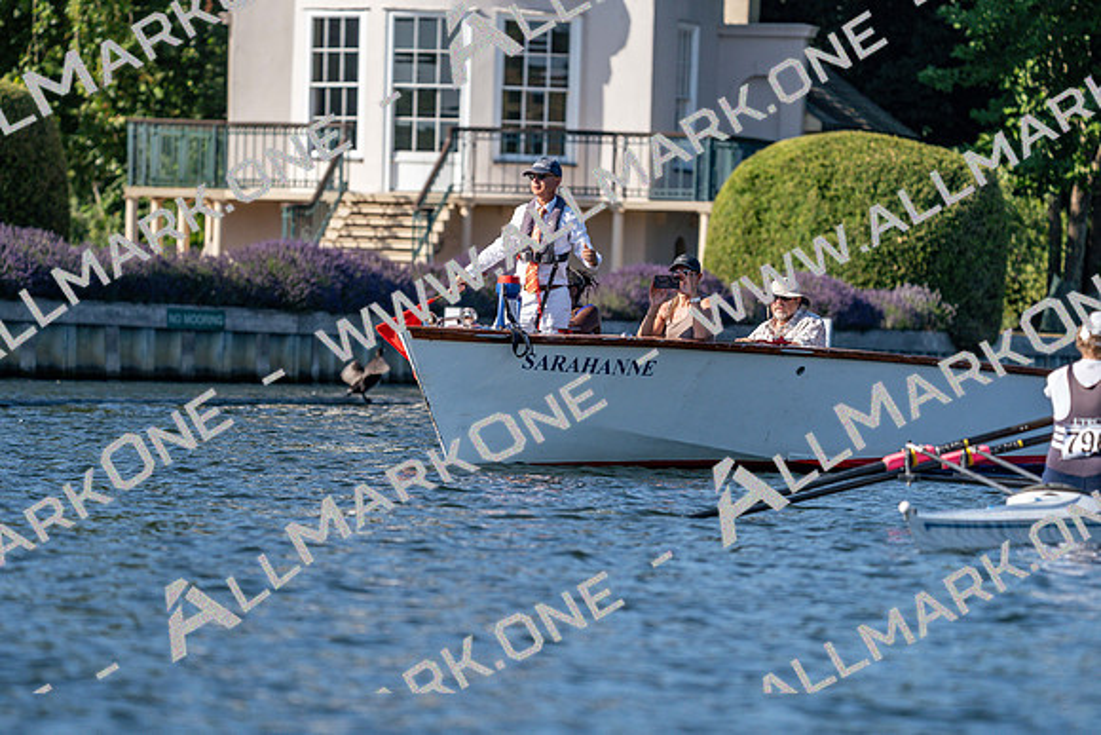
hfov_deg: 6.8
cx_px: 550
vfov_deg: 4.5
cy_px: 368
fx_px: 9268
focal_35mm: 303
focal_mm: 303
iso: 320
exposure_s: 1/1600
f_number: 6.3
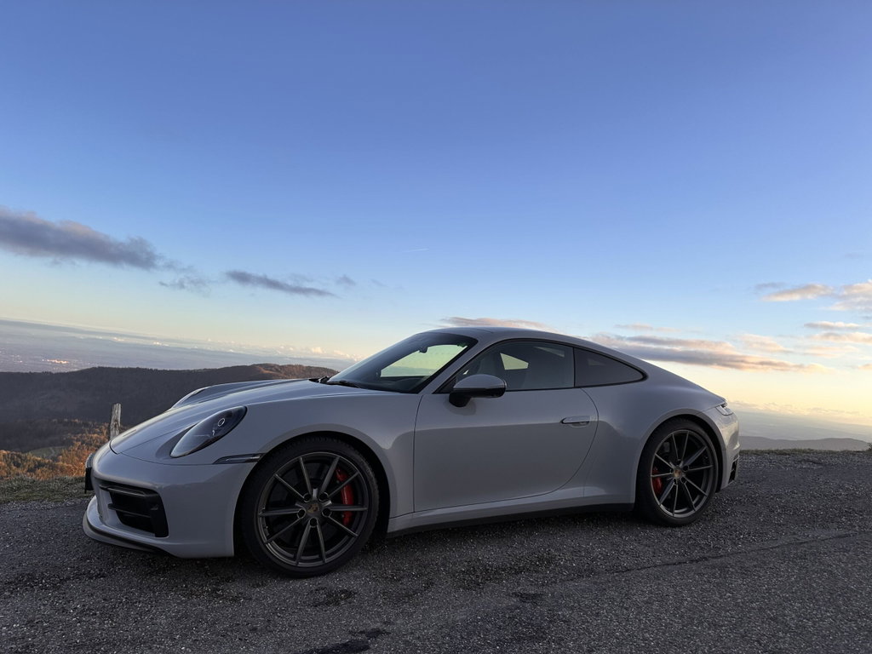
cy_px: 327
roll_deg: -4.7
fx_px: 605
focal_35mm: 24
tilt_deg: +3.0
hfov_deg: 71.6
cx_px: 436
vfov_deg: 56.8
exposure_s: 1/1131
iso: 80
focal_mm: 6.86
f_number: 1.78
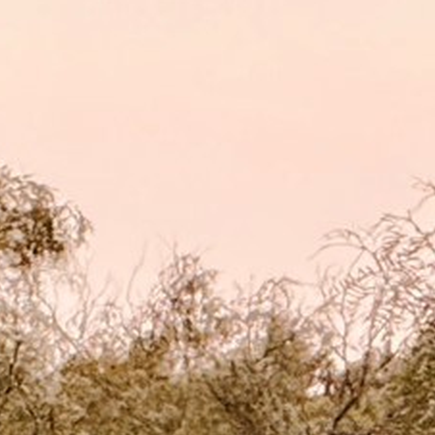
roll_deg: -0.3
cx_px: -487
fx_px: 13677
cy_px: 789
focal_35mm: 962
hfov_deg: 1.8
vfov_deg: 1.8
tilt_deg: +0.3
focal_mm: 15.66
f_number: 2.8
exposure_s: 1/99
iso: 80
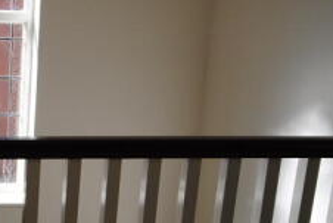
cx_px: -48
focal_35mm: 56
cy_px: 132
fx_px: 522
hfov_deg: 30.9
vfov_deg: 24.0
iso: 125
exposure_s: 1/125
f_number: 5.6
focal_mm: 13
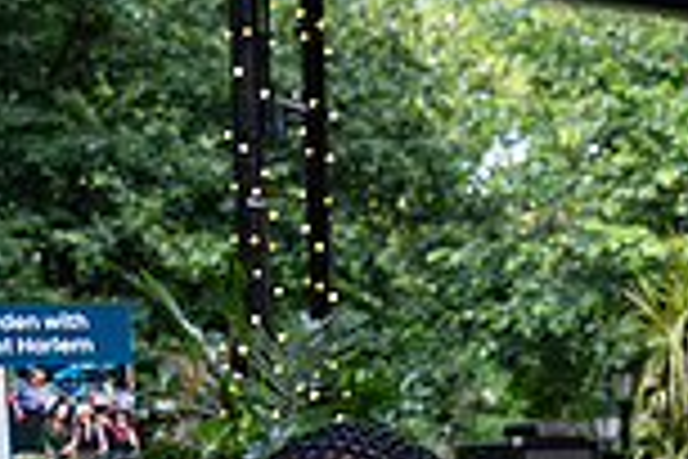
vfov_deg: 9.8
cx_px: 459
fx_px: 2542
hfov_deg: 15.4
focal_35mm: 133
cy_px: 842
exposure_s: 1/640
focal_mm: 35
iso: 800
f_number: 4
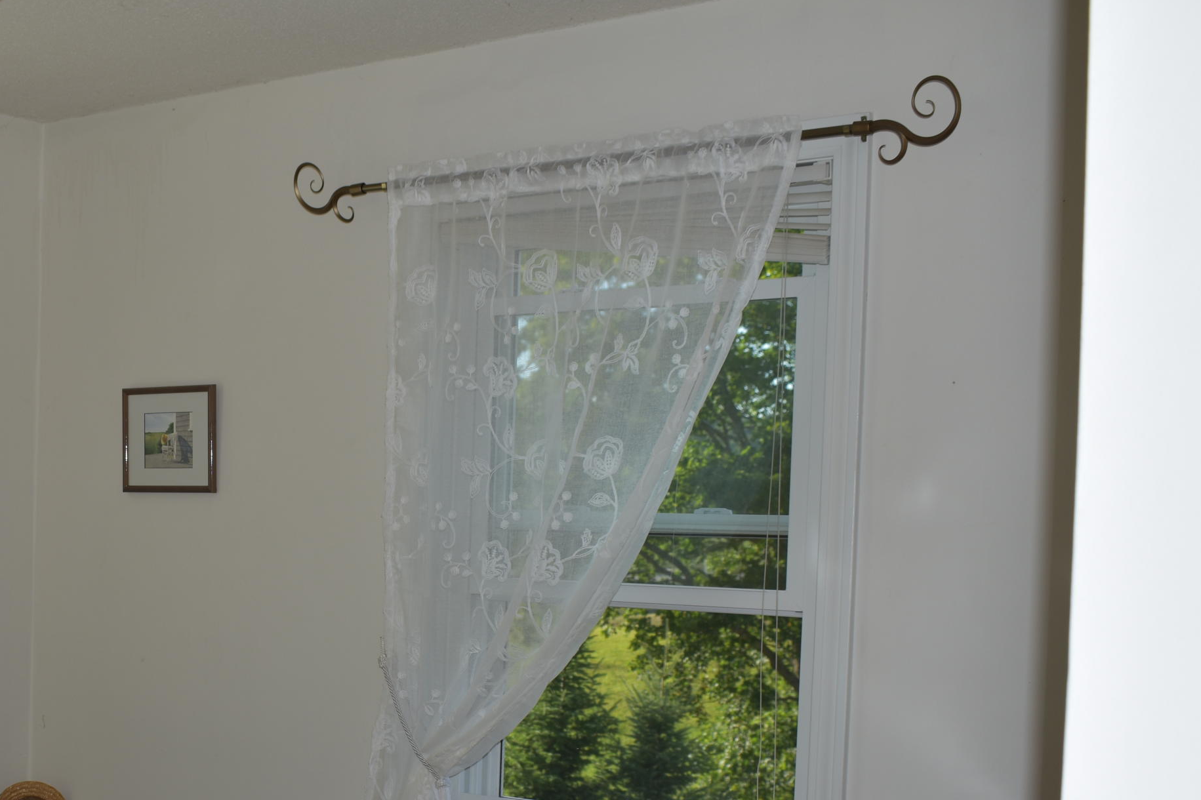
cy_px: 622
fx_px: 1968
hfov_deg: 33.0
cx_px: 248
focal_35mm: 59
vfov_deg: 22.7
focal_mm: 24
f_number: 5.6
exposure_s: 1/200
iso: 100
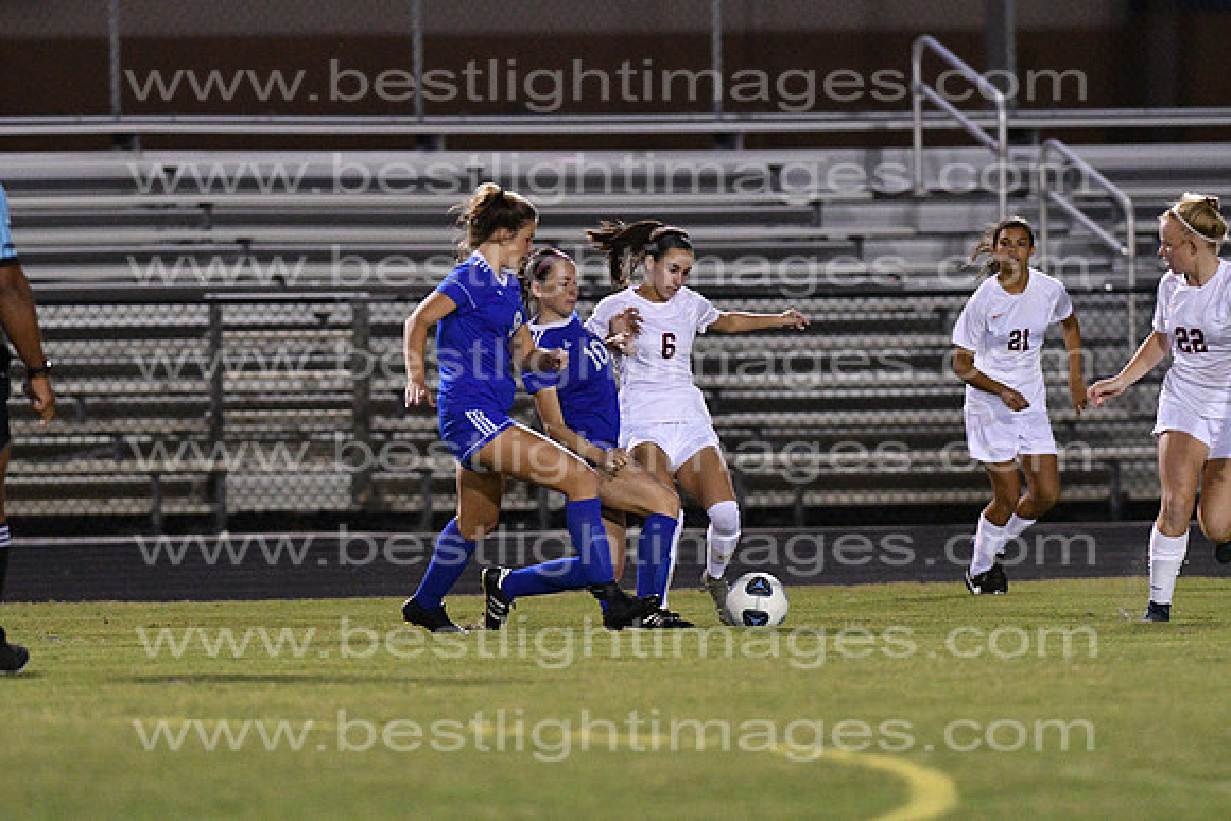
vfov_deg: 3.1
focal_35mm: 450
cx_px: 616
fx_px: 15390
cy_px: 410
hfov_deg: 4.6
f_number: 3.5
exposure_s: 1/640
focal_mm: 300
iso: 10000
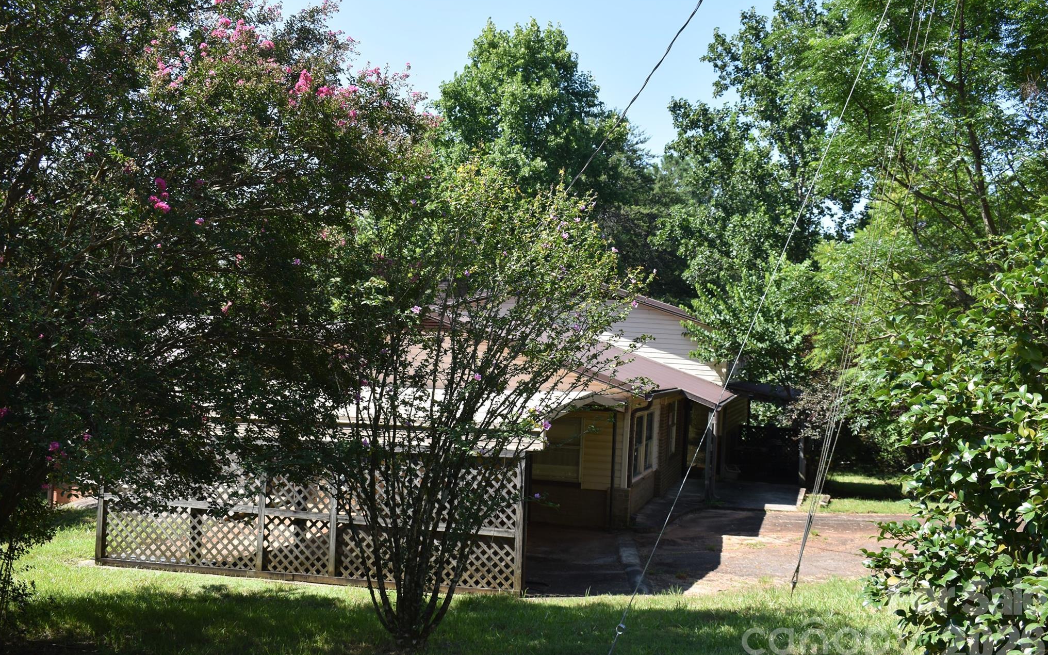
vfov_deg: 33.2
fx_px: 1100
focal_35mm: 39
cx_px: 524
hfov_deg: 50.9
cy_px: 328
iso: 100
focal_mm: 25
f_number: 6.3
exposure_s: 1/160
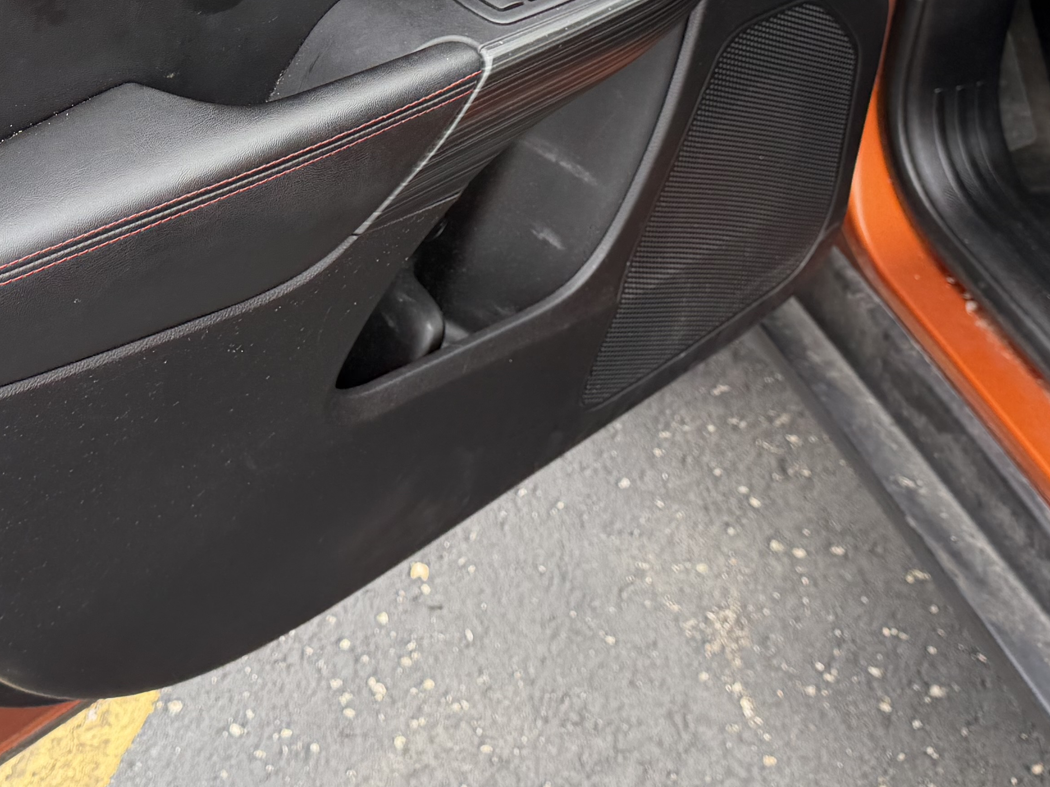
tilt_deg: -31.7
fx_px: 1790
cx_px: 370
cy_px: 37
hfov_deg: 32.5
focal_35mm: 59
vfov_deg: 23.9
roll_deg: -0.5
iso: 64
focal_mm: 6.76
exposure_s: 1/208
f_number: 1.78
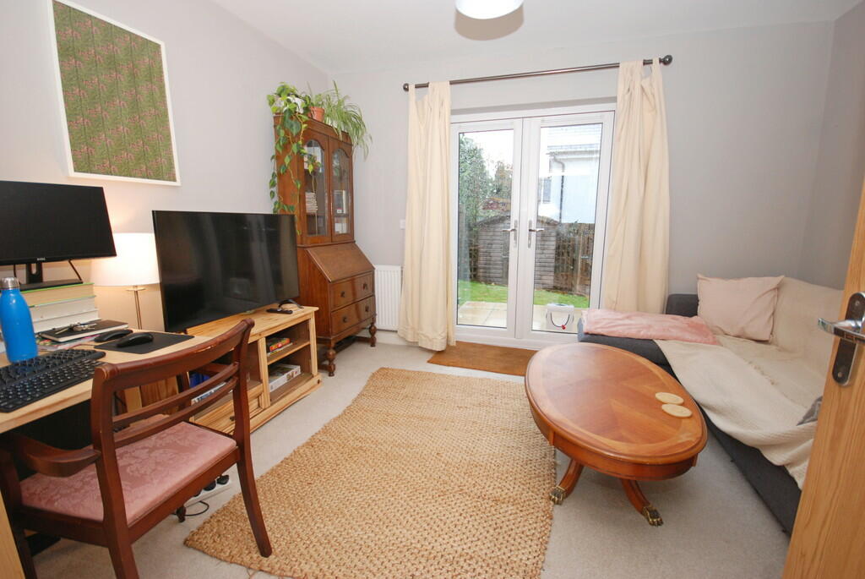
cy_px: 290
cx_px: 432
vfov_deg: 77.5
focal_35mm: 15
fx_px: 361
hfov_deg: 100.3
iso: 400
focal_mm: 10
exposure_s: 1/60
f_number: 4
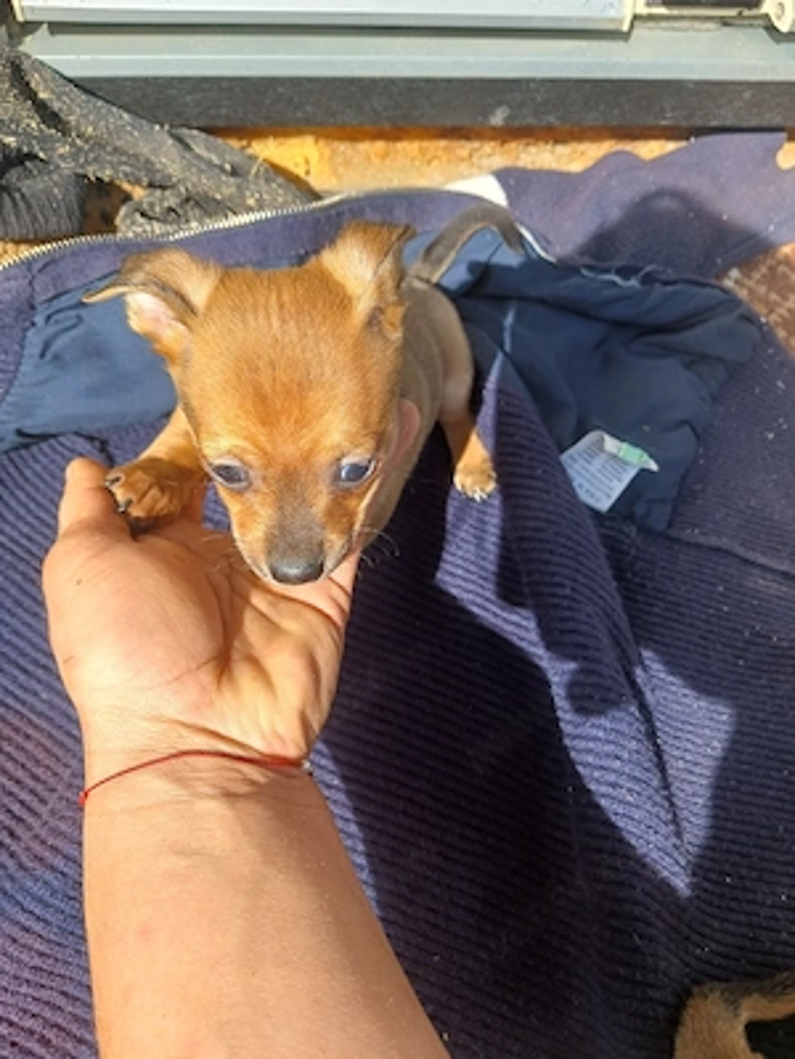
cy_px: 530
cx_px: 398
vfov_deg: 65.3
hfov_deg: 51.4
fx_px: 827
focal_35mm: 27
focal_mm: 4
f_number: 1.8
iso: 20
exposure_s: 1/270
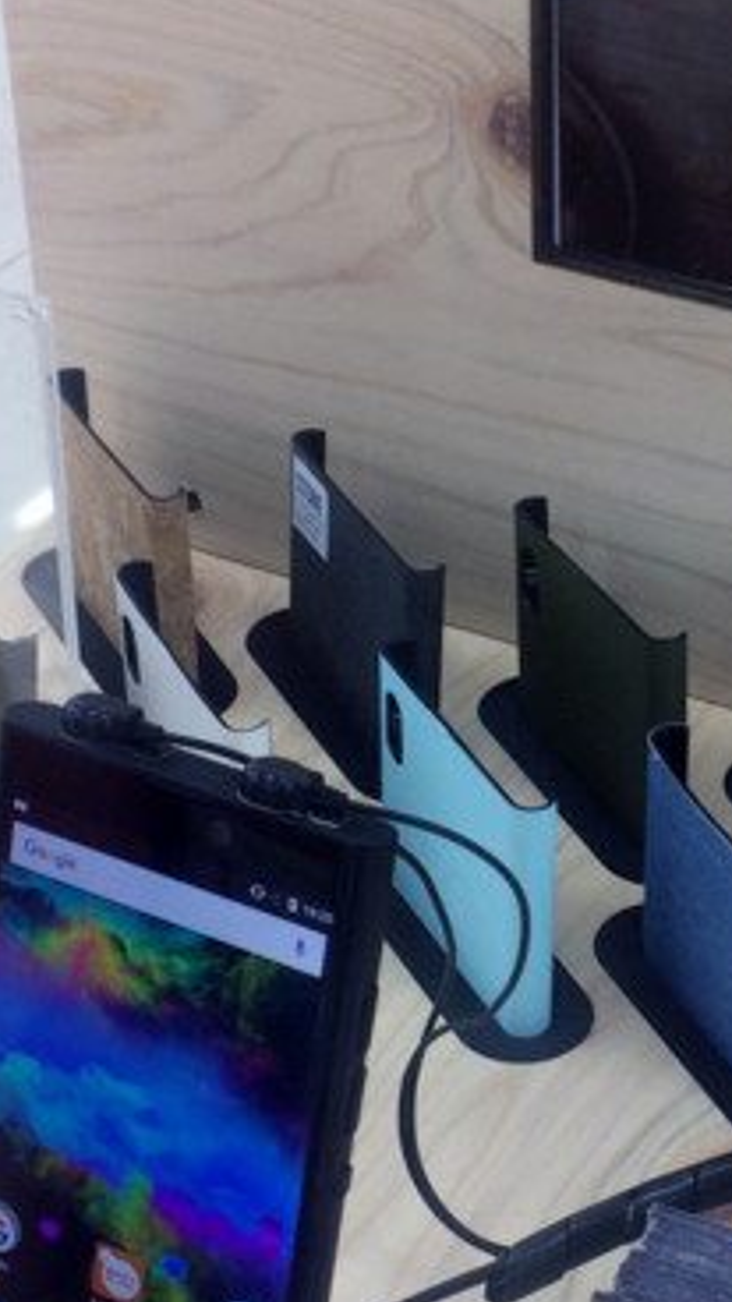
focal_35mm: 88
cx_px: 728
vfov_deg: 24.2
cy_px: 750
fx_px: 3037
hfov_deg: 13.6
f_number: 2.2
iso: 40
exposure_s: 1/60
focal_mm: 4.15
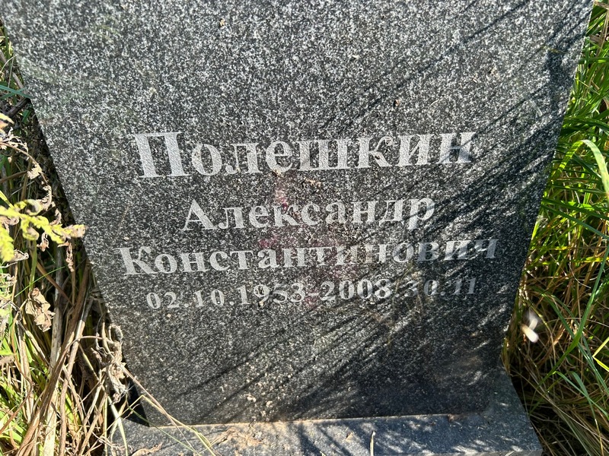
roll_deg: +4.8
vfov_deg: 53.1
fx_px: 457
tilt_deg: -33.7
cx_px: 304
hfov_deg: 67.3
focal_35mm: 26
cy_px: 228
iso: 50
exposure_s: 1/398
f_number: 1.5
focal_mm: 5.7
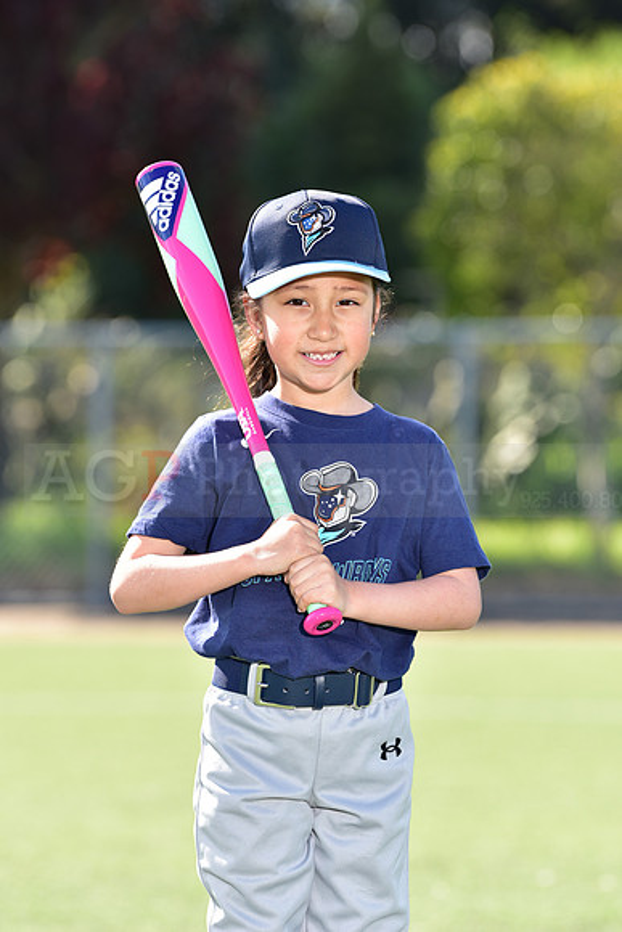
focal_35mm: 200
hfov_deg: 6.9
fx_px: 5180
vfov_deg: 10.3
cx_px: 311
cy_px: 466
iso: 80
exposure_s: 1/160
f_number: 5
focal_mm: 200
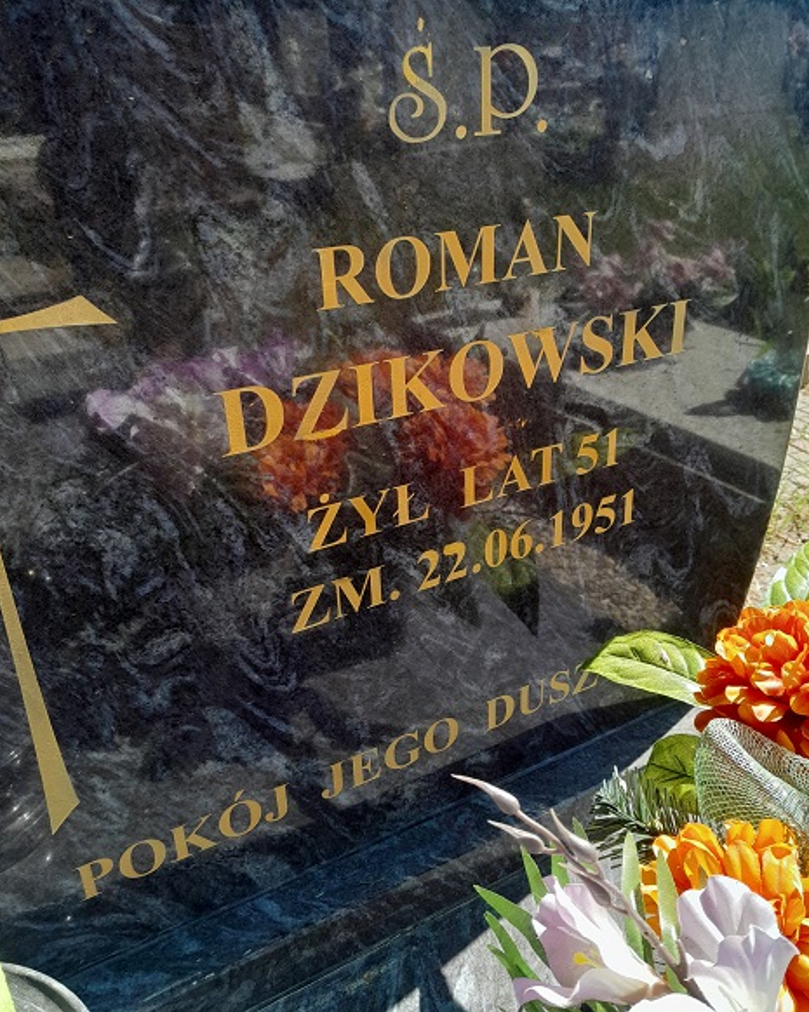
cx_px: 414
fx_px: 869
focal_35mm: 29
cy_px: 473
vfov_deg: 60.4
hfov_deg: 49.9
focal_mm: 4
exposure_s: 1/100
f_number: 1.8
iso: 40
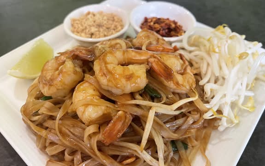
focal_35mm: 27
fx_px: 195
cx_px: 131
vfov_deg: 46.0
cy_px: 77
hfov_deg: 68.4
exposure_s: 1/50
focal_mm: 5.1
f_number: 1.6
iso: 200
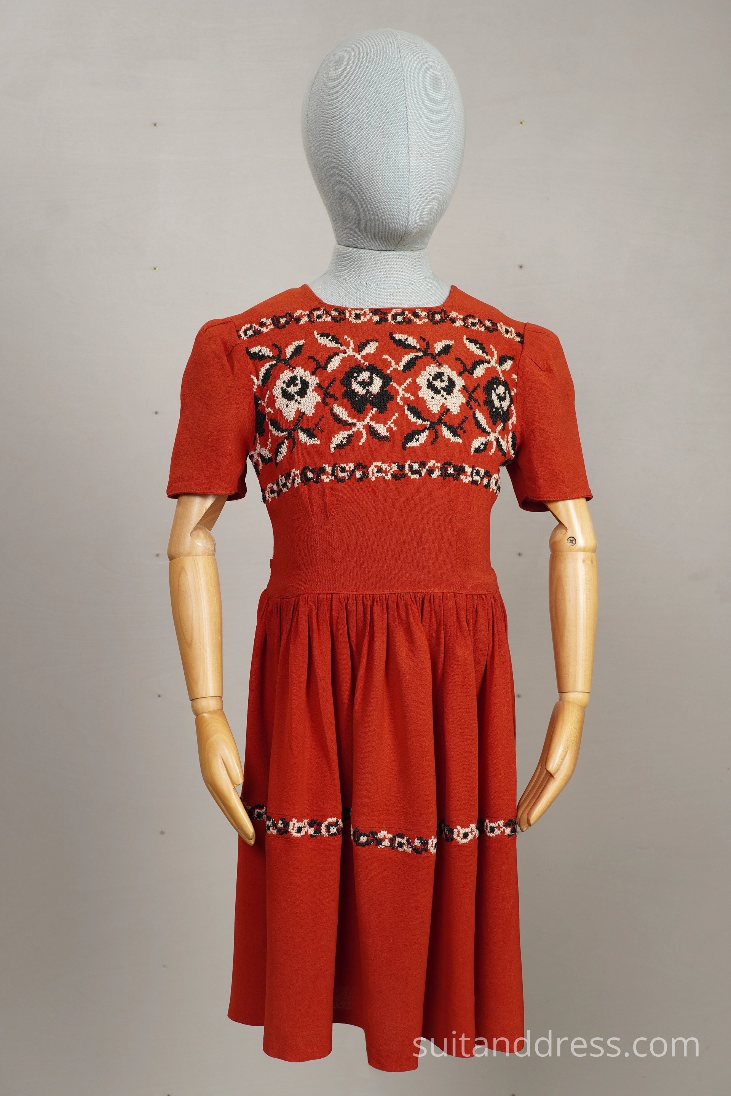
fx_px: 1462
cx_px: 366
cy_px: 548
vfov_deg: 41.1
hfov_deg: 28.1
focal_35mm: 48
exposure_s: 1/13
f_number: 7.1
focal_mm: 32
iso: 200
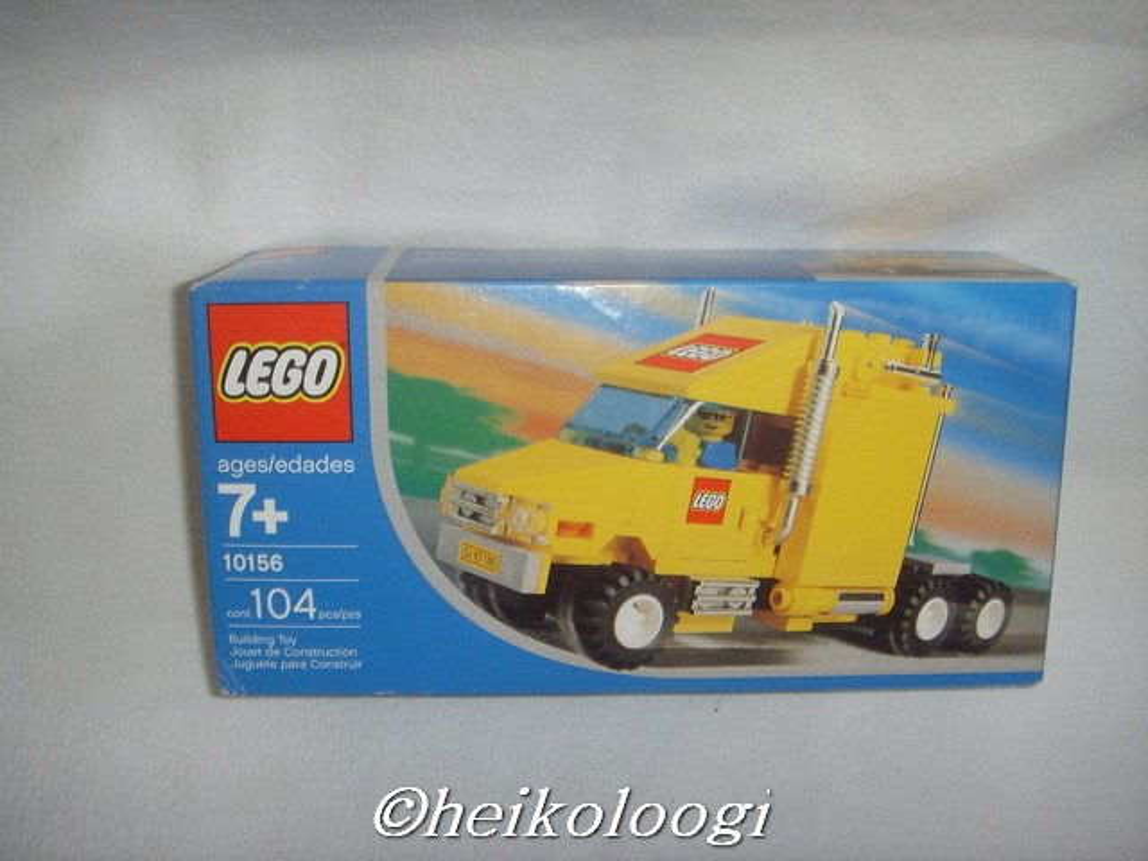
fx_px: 1293
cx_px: 574
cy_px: 430
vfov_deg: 36.8
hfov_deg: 47.9
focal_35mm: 39
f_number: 3.5
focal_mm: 6.6
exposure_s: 1/45
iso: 100
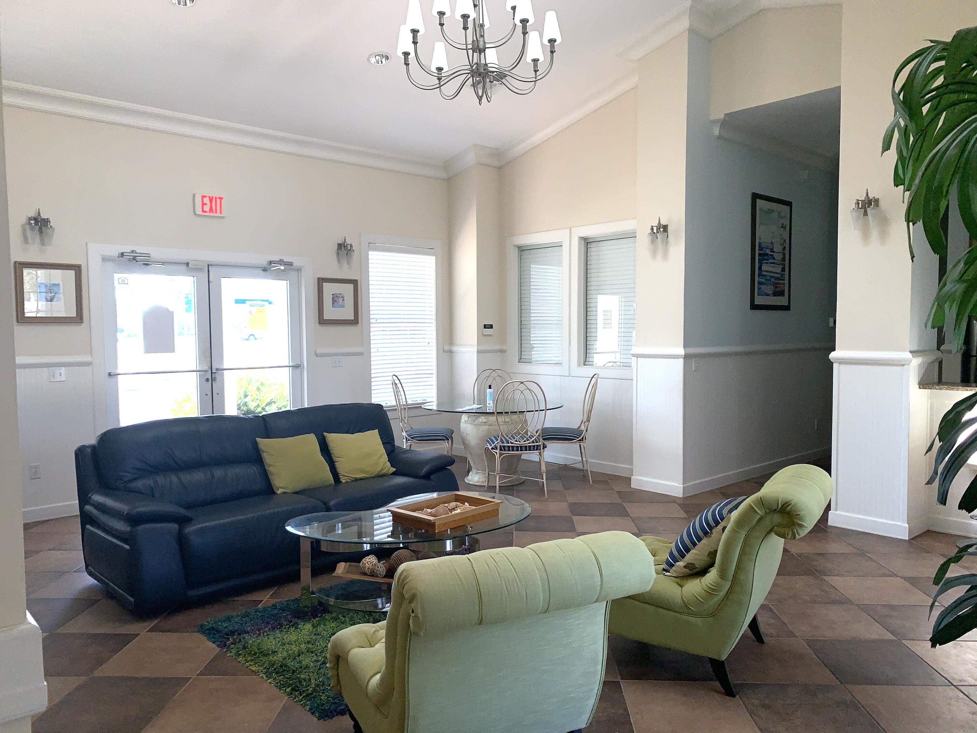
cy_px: 366
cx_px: 488
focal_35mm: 26
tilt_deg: -3.4
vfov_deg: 53.1
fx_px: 734
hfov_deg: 67.3
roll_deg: -0.5
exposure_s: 1/255
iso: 25
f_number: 1.8
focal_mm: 4.25
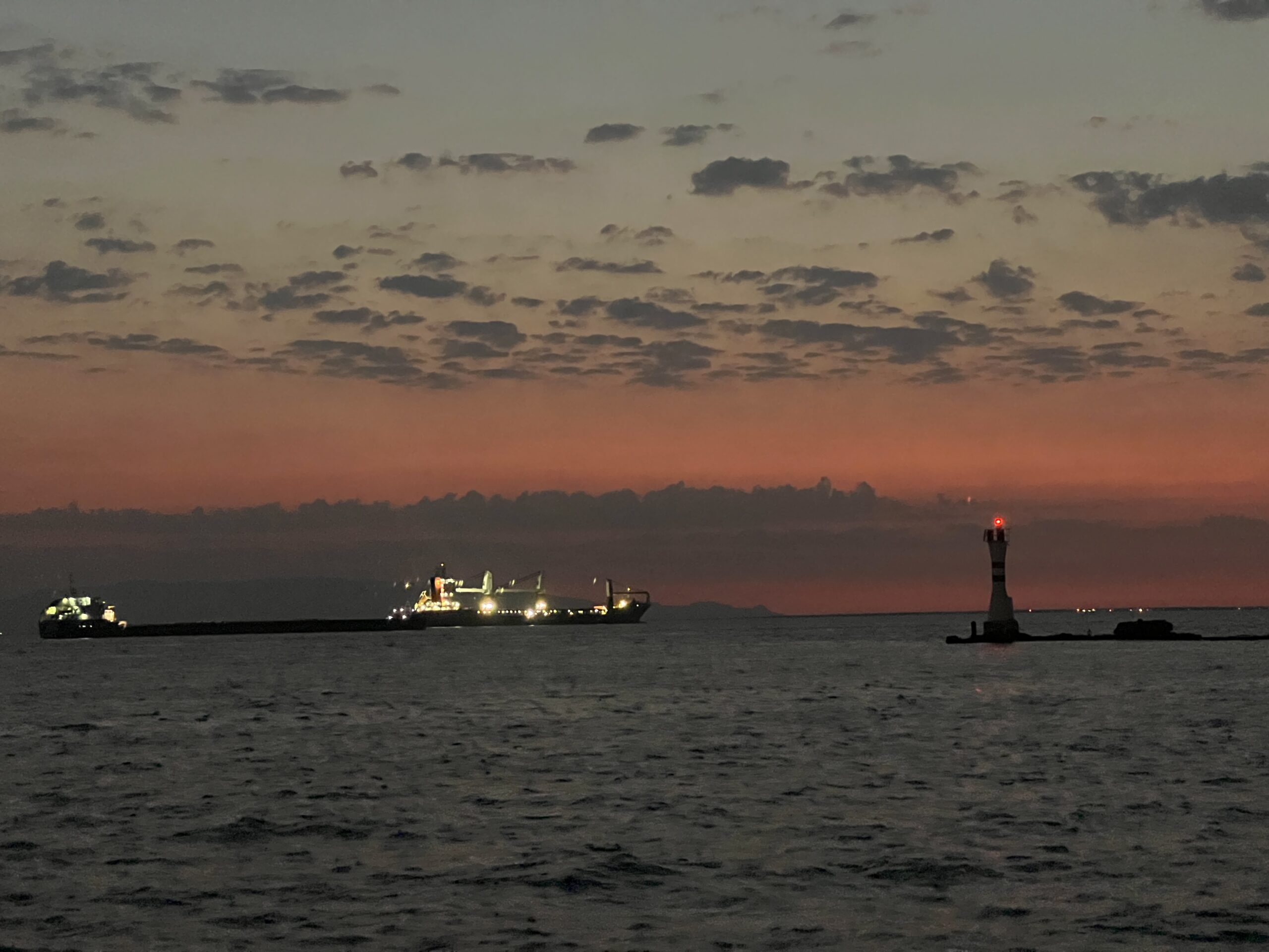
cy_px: 476
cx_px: 634
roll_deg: +1.2
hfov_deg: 25.3
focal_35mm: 77
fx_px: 2823
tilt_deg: +2.9
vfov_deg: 19.1
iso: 1600
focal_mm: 9
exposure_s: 1/20
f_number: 2.8
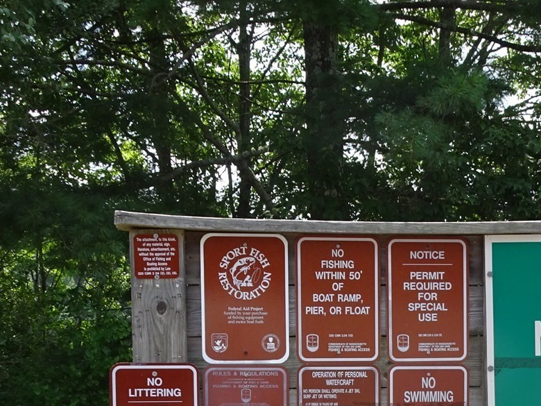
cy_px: 429
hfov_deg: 30.3
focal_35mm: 63
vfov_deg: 22.2
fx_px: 985
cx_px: 394
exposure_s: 1/320
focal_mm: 4.1
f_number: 3.5
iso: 80
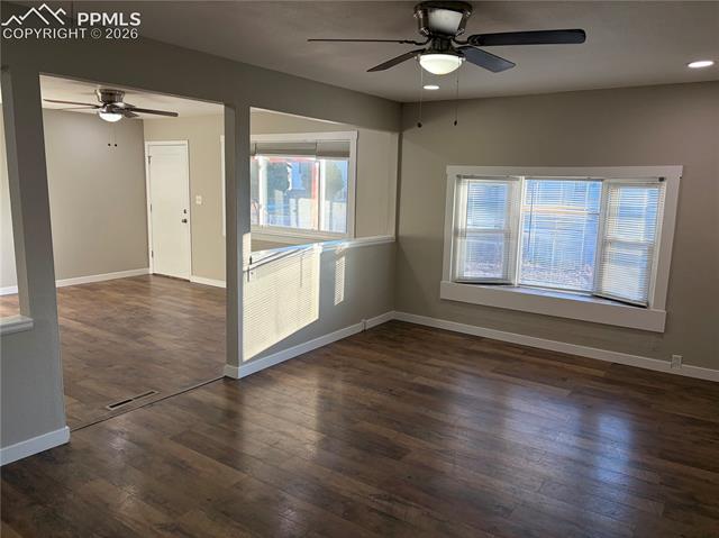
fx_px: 540
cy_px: 269
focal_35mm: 26
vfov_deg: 53.0
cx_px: 360
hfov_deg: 67.3
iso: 80
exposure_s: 1/189
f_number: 1.6
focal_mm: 5.96
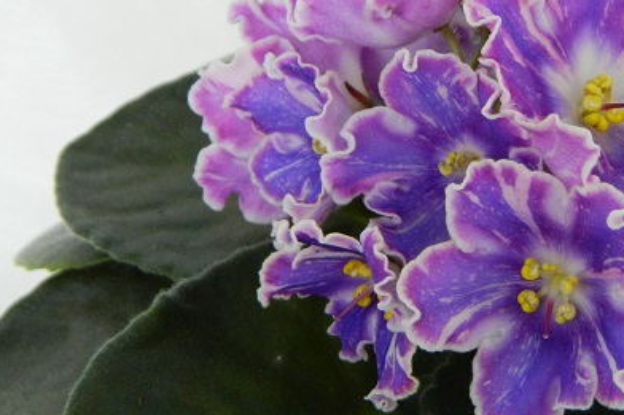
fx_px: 1681
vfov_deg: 14.1
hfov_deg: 20.6
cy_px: 181
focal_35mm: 97
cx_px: 564
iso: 200
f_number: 3.6
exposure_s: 1/50
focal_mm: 8.4
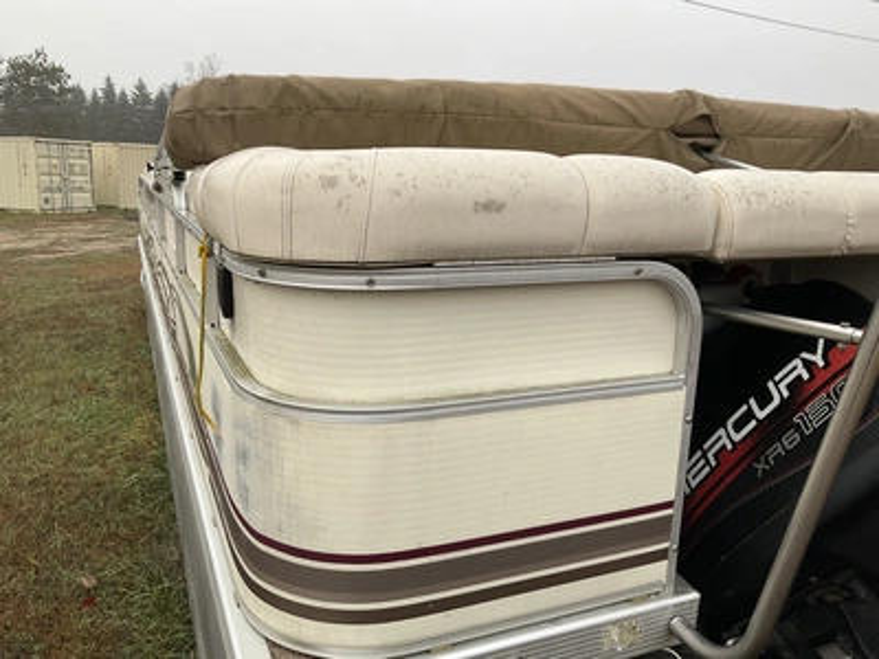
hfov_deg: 61.7
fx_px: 736
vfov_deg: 48.2
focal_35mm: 29
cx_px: 440
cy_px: 330
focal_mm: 3
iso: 20
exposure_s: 1/138
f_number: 1.8
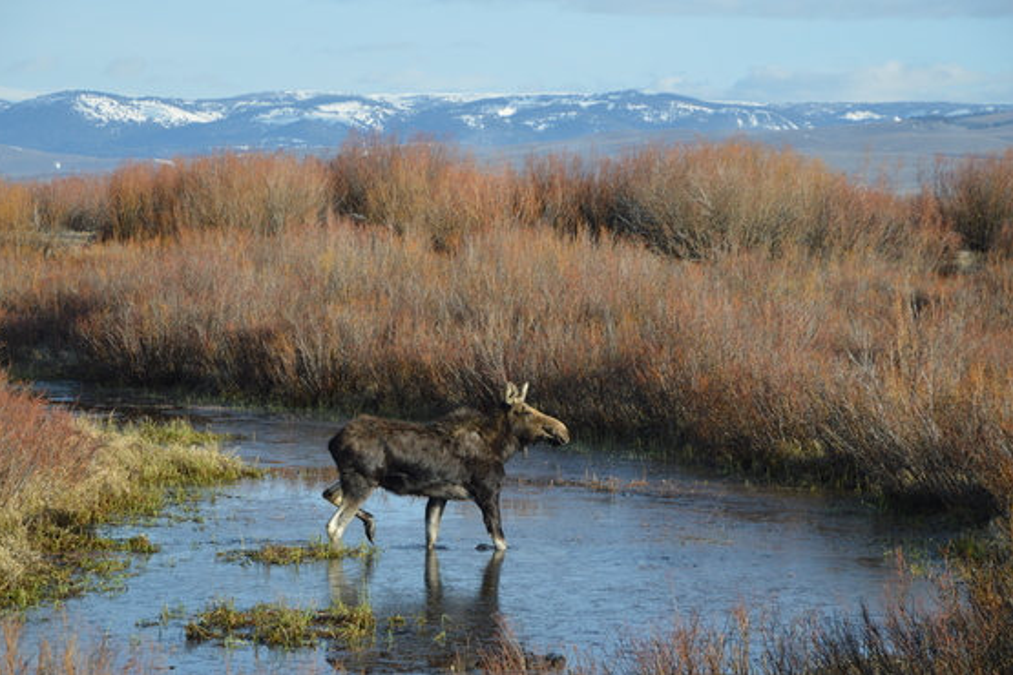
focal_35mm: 118
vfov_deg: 11.6
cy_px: 338
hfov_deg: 17.3
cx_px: 504
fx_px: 3320
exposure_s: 1/1250
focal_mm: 78
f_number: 5.3
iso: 400
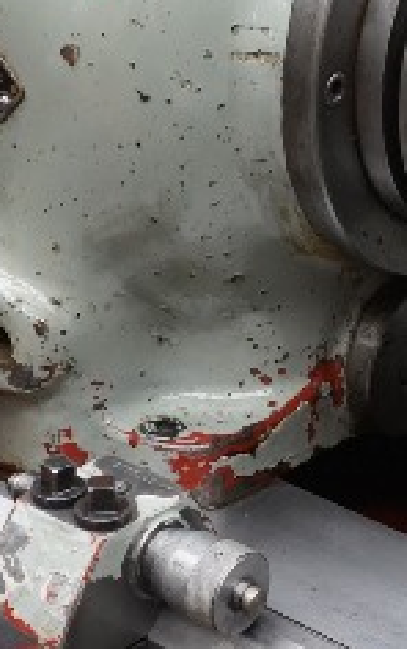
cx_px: 253
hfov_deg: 12.4
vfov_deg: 19.6
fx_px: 1877
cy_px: 334
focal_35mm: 106
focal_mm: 16
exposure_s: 1/160
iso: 640
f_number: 4
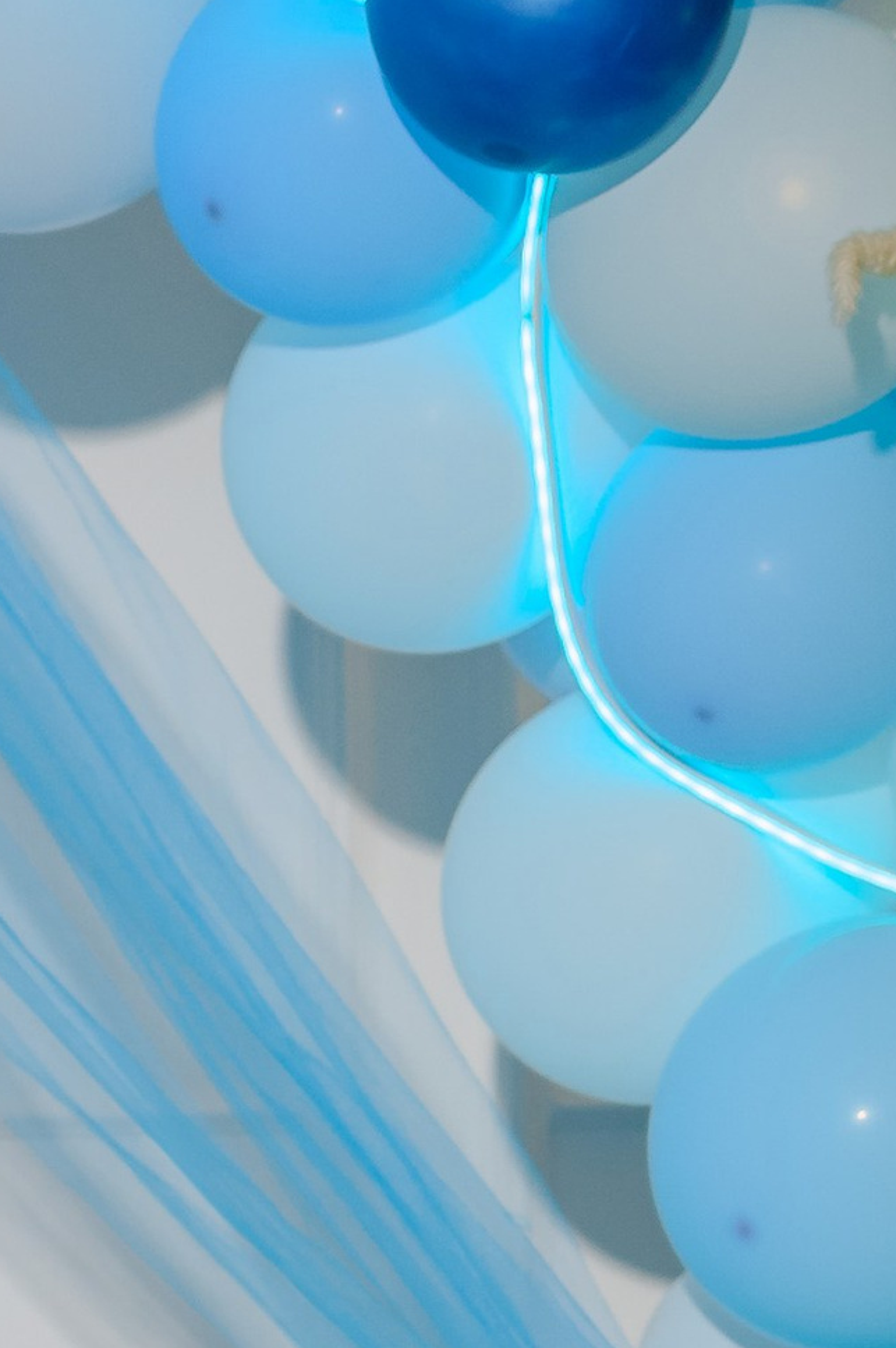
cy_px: 1935
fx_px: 7442
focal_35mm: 199
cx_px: -766
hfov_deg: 6.7
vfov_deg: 10.1
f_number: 2.2
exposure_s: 1/320
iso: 800
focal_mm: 50
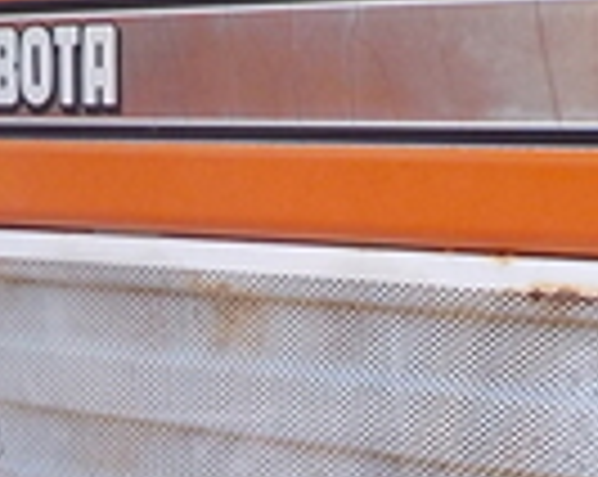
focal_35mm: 141
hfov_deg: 13.7
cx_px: 184
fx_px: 2492
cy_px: 482
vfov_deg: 10.8
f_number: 3.3
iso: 125
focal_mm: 4.1
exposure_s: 1/160
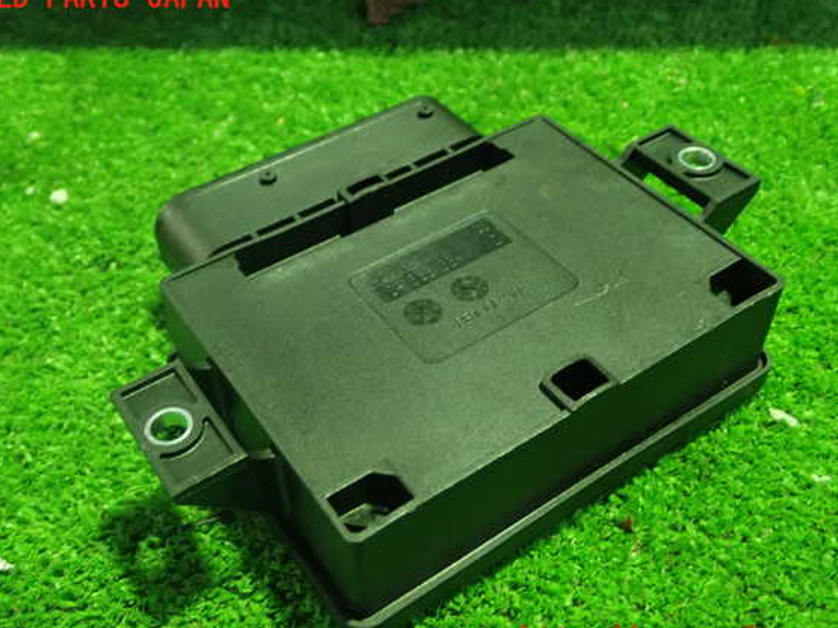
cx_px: 408
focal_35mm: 39
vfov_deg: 36.8
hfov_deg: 47.9
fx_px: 944
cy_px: 319
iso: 800
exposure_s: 1/15
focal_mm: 6.37
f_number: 2.5
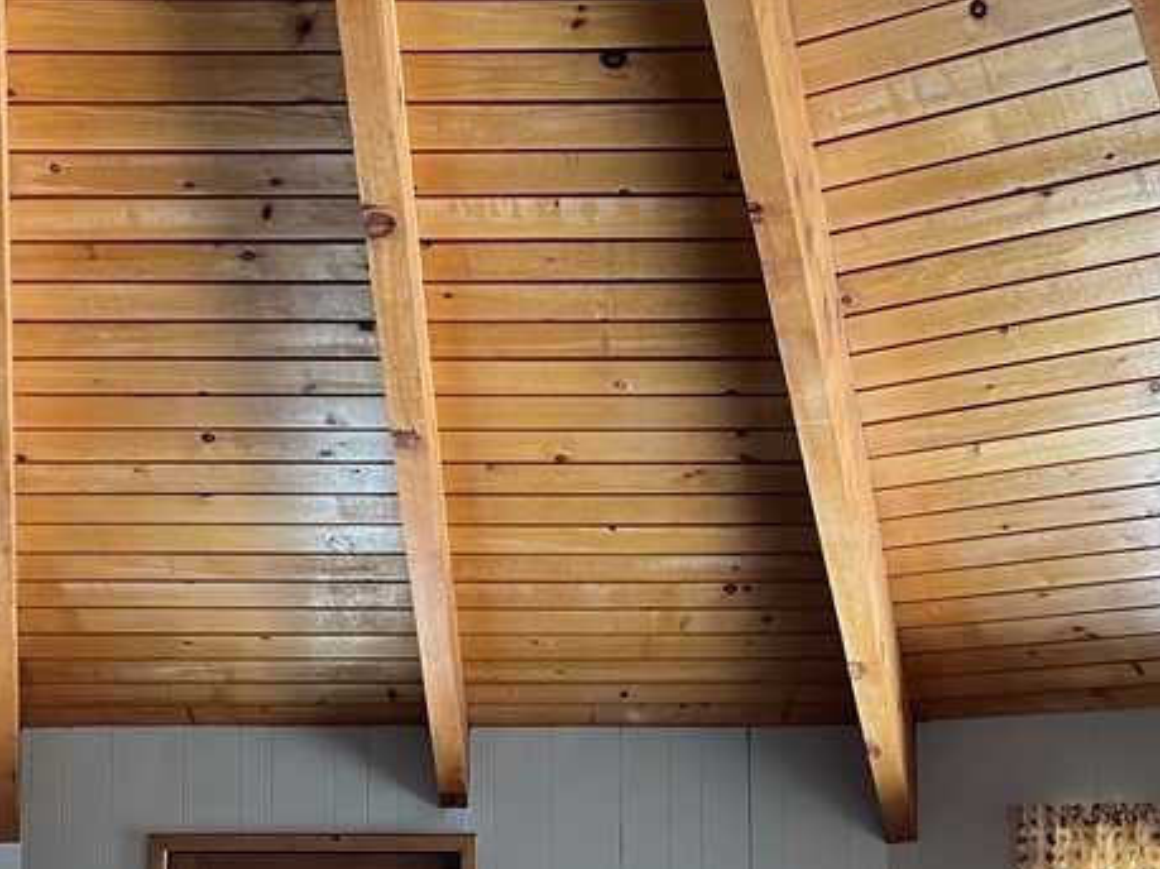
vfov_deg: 24.5
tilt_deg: +5.8
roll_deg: +0.6
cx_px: 518
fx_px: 1943
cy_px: 783
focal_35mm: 58
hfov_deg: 33.2
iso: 160
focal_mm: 5.1
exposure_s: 1/60
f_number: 1.6
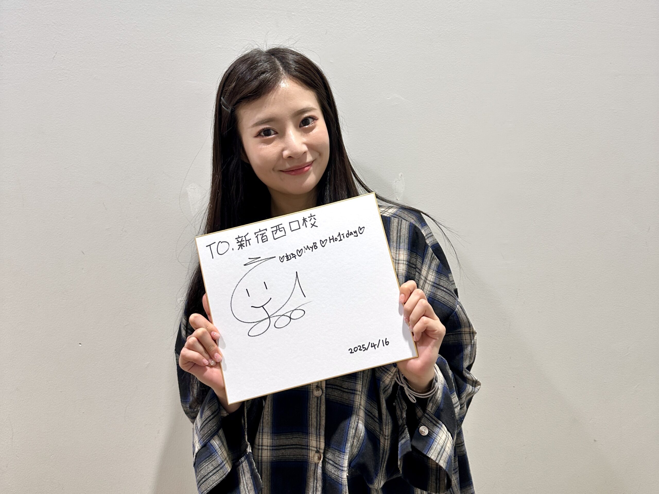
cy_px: 247
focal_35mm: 24
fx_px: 457
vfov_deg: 56.8
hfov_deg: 71.6
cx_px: 330
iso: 100
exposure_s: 1/100
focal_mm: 6.86
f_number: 1.78
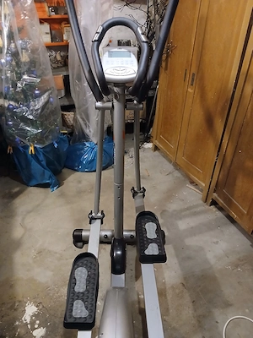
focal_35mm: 26
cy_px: 169
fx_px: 253
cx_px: 126
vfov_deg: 67.3
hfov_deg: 53.1
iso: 800
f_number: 1.8
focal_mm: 3.98
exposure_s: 1/20
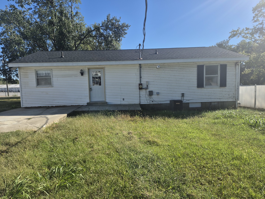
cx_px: 132
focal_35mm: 23
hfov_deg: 73.9
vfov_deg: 58.9
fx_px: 176
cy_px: 100
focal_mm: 5.4
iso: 25
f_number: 1.8
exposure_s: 1/1796
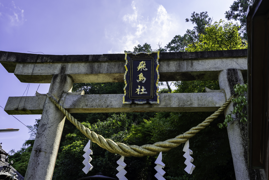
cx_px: 134
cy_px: 90
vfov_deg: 37.8
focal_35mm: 35
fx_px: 261
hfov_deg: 54.4
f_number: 9
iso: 100
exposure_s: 1/100
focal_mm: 35
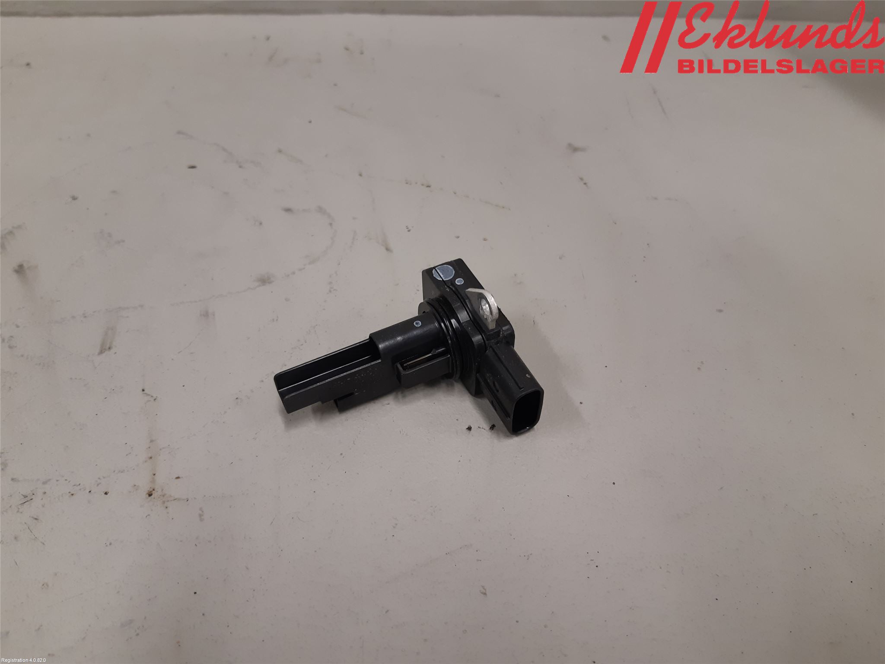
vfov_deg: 53.1
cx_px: 442
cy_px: 332
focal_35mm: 26
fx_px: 665
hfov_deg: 67.3
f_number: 1.7
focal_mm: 3.93
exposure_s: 1/50
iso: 100
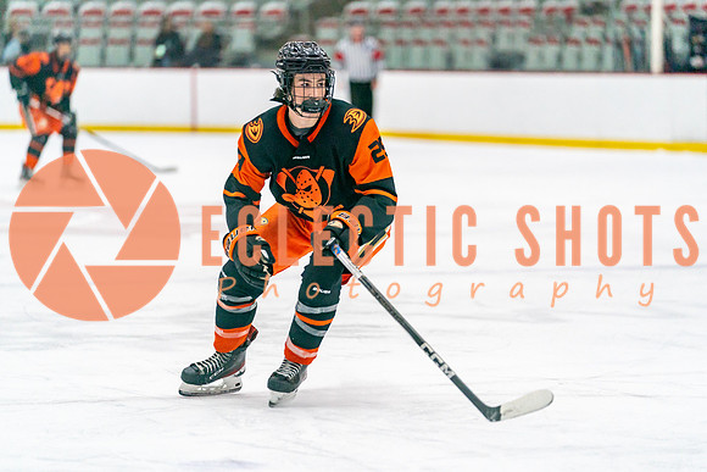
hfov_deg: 11.4
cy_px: 236
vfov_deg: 7.6
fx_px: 3555
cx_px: 354
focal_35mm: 181
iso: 3200
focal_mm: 181
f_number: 2.8
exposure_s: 1/1250
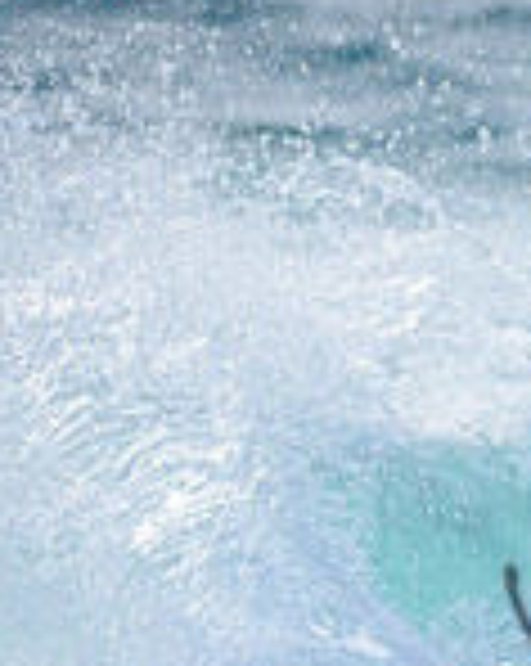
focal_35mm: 2260
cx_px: 682
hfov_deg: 0.7
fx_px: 44488
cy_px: 399
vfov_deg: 0.9
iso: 200
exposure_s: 1/2000
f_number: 5.6
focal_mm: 500
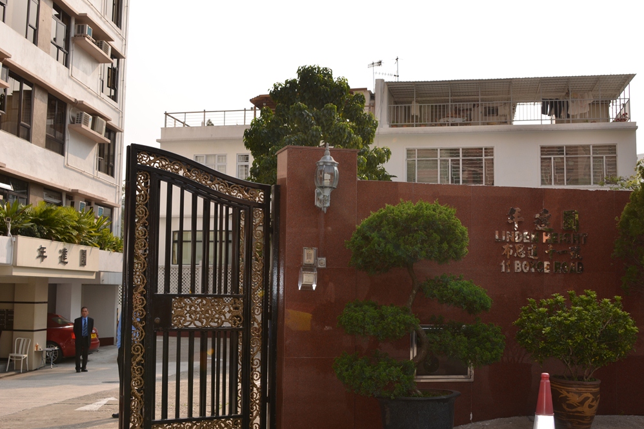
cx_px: 328
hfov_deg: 45.4
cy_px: 214
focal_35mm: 43
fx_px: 769
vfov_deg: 31.2
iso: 100
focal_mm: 28
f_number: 6.3
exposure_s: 1/250
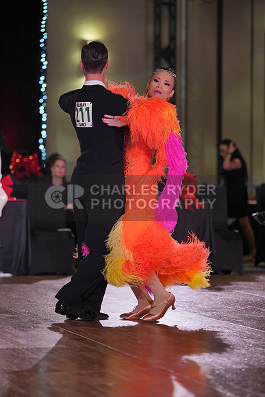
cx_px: 132
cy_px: 198
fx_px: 1501
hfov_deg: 10.1
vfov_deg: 15.1
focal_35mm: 136
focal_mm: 136
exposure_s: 1/400
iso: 640
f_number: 2.8
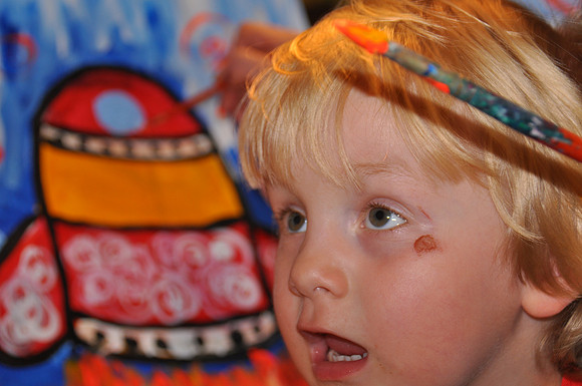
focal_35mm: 117
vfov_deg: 11.7
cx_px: 291
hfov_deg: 17.5
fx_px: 1889
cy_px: 193
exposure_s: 1/60
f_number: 5.6
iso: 320
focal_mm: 78
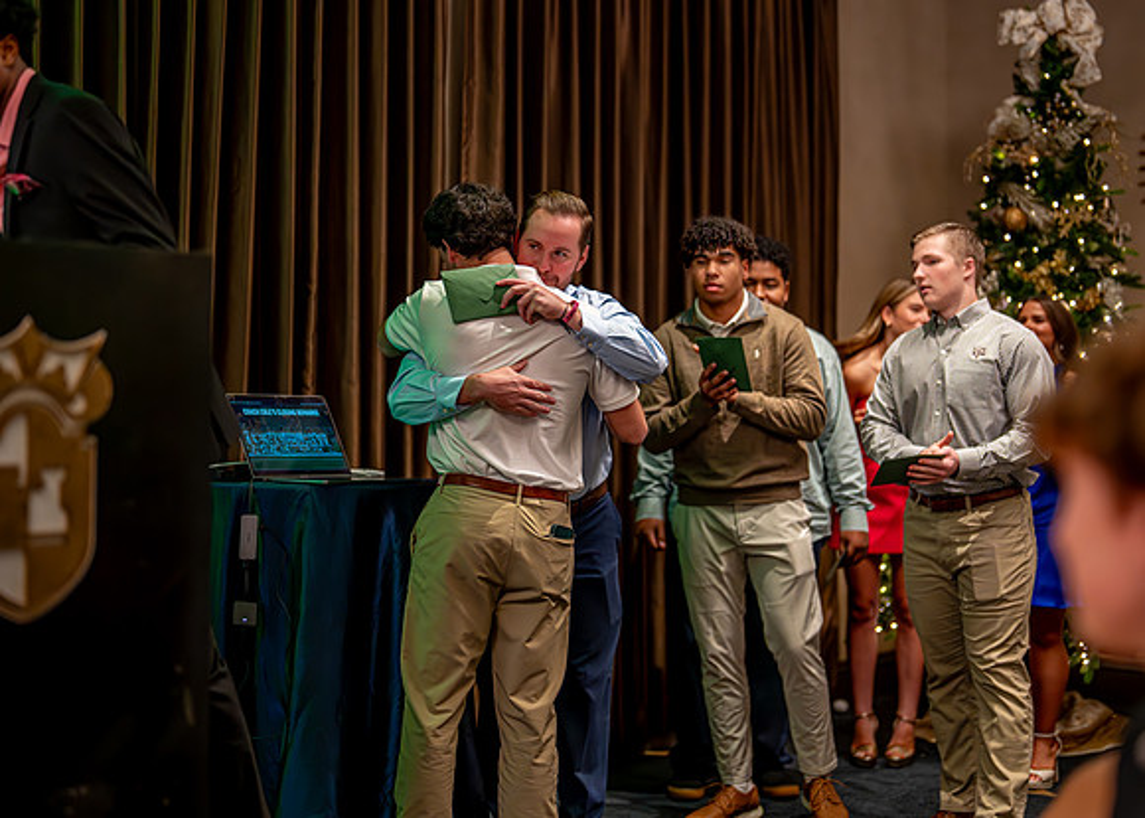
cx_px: 568
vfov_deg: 22.8
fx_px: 2022
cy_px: 360
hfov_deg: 31.6
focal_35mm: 62
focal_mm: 50
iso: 1600
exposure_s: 1/400
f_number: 1.2
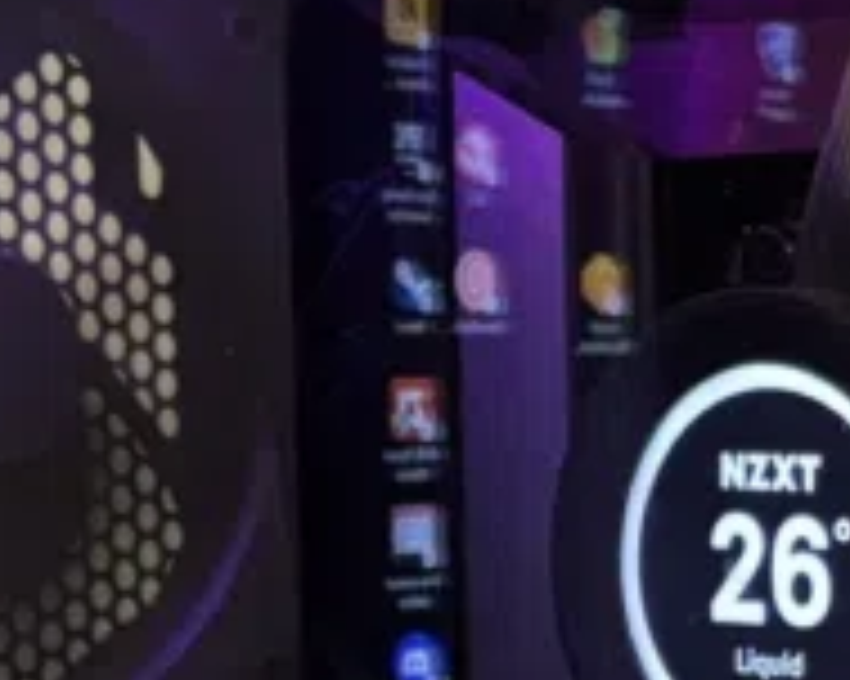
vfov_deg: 16.3
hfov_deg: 21.2
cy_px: 1009
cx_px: 922
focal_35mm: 86
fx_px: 2162
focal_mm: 5.96
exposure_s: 1/30
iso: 800
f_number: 1.6
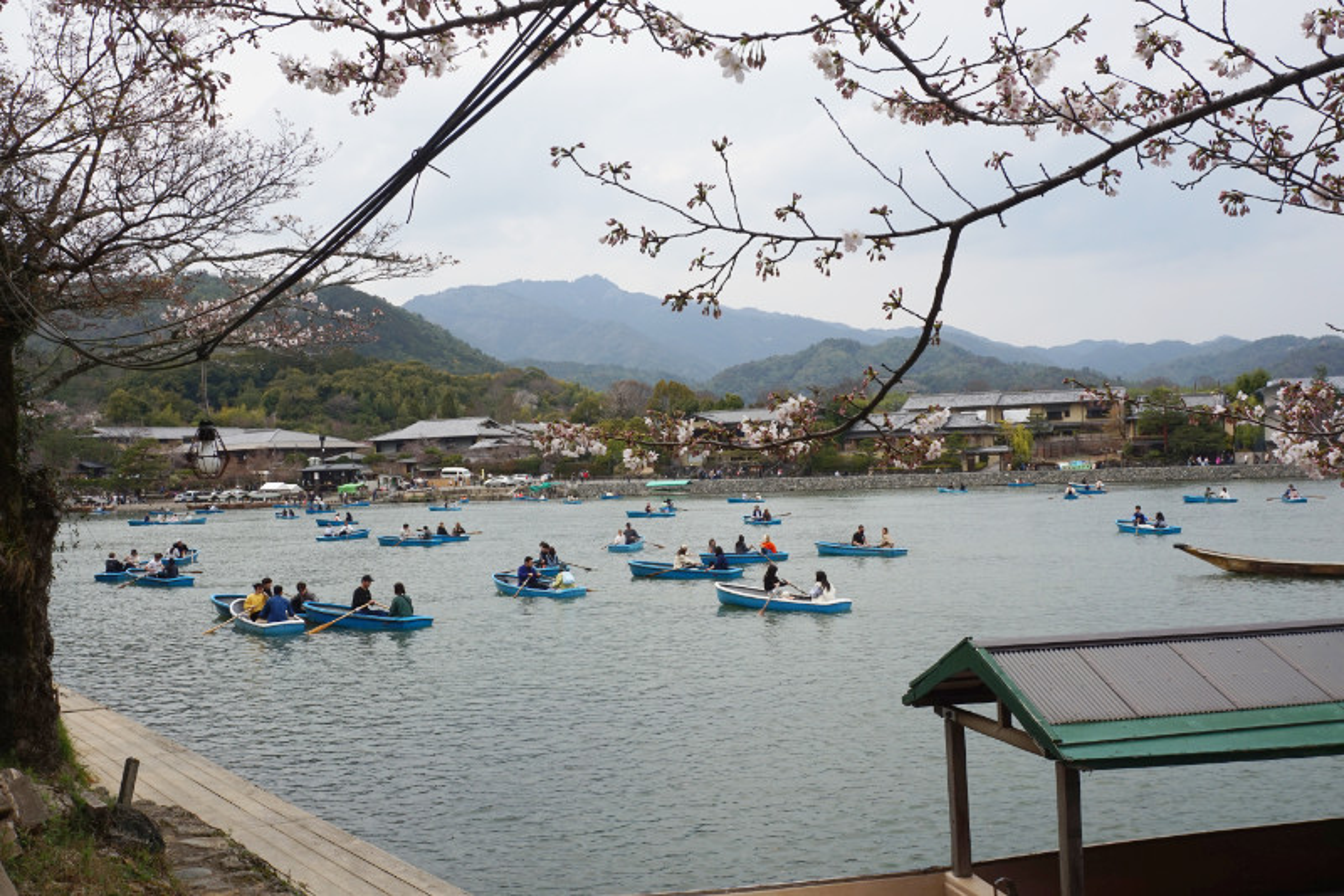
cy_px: 448
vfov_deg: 35.5
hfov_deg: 51.3
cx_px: 672
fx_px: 1400
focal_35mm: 38
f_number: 11
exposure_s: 1/80
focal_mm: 25
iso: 100
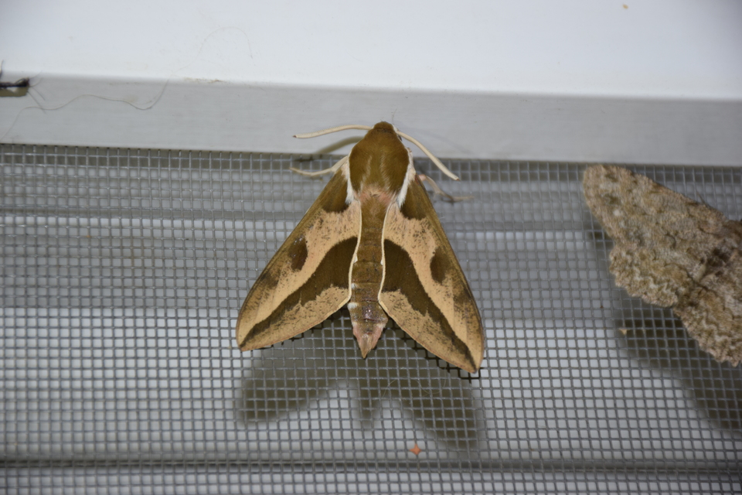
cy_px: 248
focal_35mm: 210
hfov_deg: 9.8
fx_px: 4328
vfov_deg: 6.5
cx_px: 371
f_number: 5.6
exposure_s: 1/60
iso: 400
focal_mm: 140
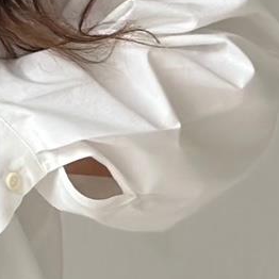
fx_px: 2982
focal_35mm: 327
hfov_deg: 5.3
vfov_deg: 5.4
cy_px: 121
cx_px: -239
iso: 125
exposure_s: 1/141
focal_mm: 6.86
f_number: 1.78
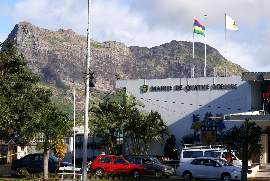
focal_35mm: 90
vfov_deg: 15.2
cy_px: 90
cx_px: 135
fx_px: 676
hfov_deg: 22.6
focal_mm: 60
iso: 100
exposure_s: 1/160
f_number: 9
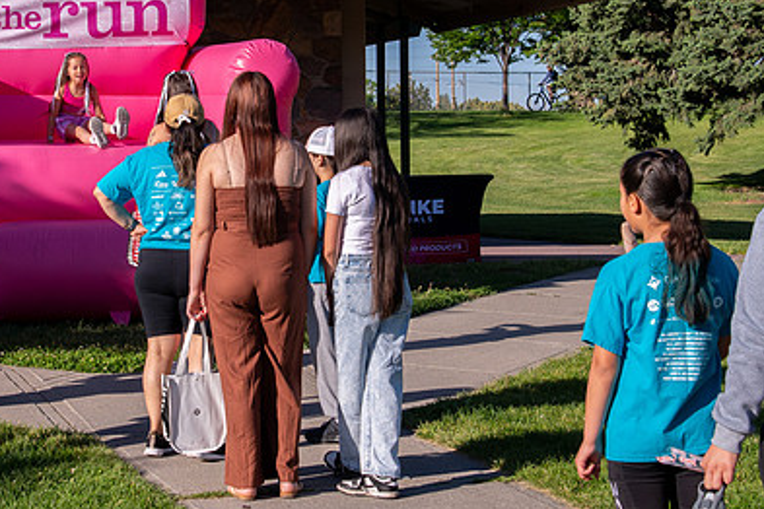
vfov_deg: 15.1
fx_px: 1910
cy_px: 149
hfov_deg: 22.5
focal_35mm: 90
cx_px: 225
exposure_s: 1/1000
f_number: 9
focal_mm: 48
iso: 500
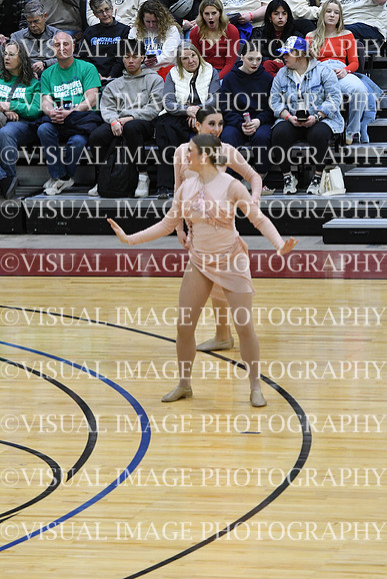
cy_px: 290
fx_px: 3738
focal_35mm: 232
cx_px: 194
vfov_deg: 8.9
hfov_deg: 5.9
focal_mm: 155
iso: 4000
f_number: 3.5
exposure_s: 1/400
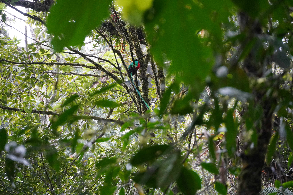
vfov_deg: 6.8
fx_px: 1648
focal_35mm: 202
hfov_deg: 10.2
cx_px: 146
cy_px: 98
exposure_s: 1/250
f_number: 5.6
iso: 2500
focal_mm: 135
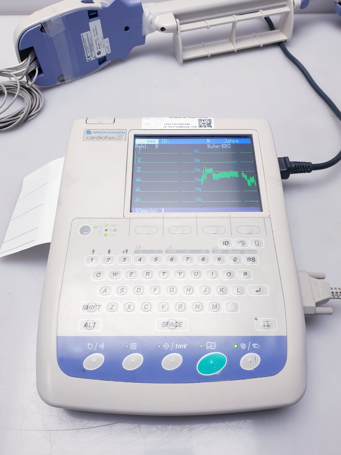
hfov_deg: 53.1
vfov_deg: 67.3
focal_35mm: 26
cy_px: 228
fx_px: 341
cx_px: 170
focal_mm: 4.3
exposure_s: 1/50
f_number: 2.4
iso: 50
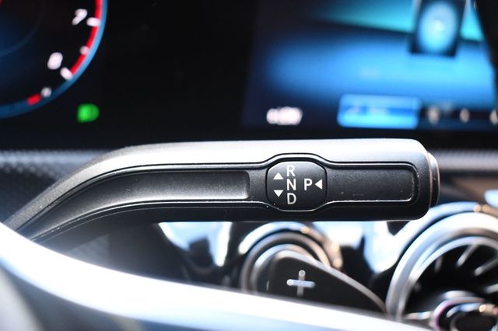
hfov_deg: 38.9
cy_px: 166
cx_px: 249
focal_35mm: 51
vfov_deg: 26.5
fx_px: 705
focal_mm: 34
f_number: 4.5
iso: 2500
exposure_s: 1/125
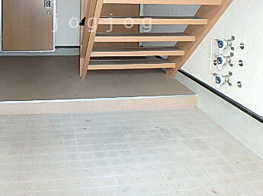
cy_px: 23
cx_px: 104
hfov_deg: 47.6
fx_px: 296
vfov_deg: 34.8
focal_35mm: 39
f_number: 3.5
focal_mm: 3.7
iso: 400
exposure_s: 1/30
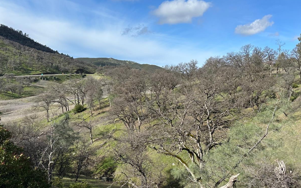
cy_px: 114
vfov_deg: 39.2
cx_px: 184
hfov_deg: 59.1
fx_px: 263
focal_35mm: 32
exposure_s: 1/4016
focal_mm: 6.86
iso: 80
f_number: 1.78
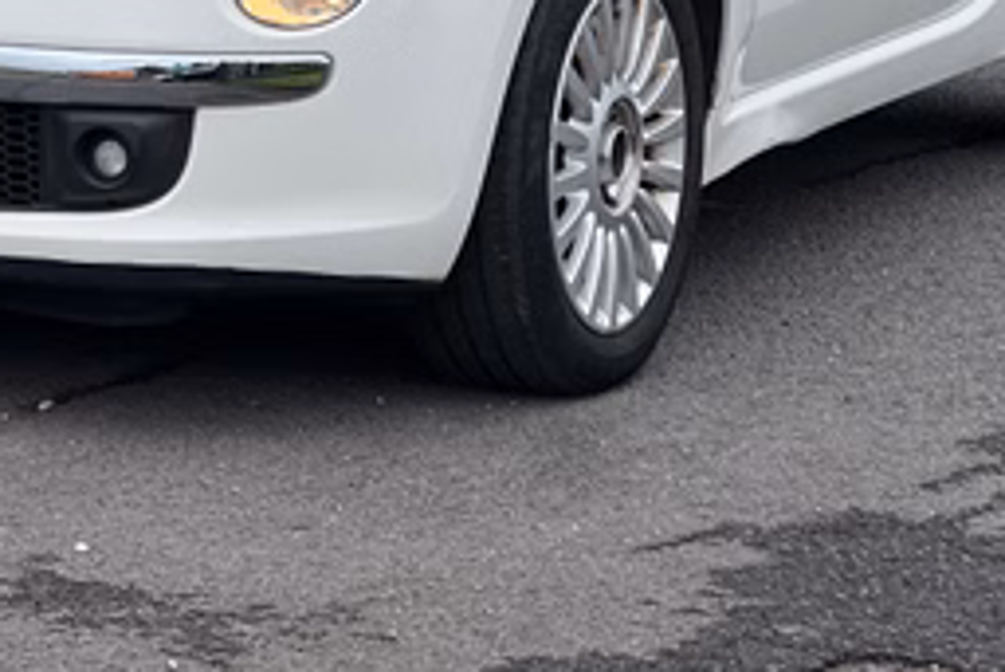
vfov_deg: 6.8
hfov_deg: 10.2
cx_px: 102
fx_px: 5586
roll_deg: +0.9
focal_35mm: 200
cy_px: -252
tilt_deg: -6.3
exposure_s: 1/198
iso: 25
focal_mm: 9
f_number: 2.8
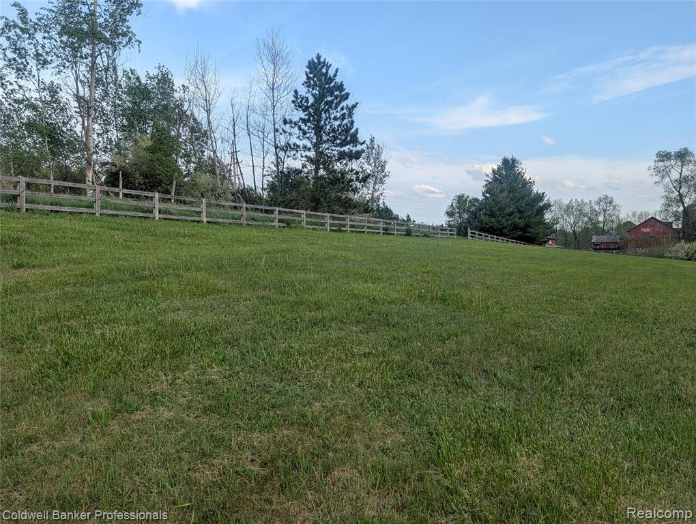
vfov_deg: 56.9
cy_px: 262
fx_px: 483
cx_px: 348
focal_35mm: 24
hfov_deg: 71.5
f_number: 1.68
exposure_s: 1/481
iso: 23
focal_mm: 6.9
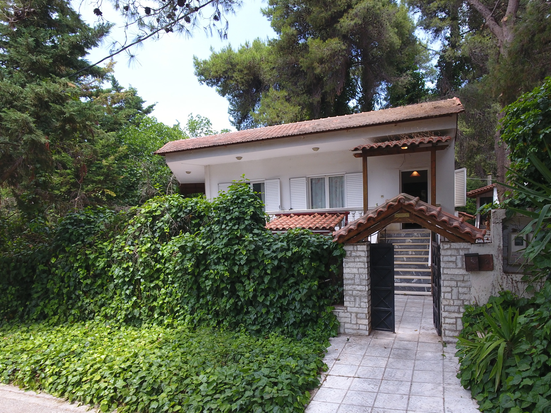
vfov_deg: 58.6
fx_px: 366
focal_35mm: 23
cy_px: 235
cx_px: 278
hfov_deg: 73.9
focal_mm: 3.61
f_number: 2.8
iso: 108
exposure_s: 1/25
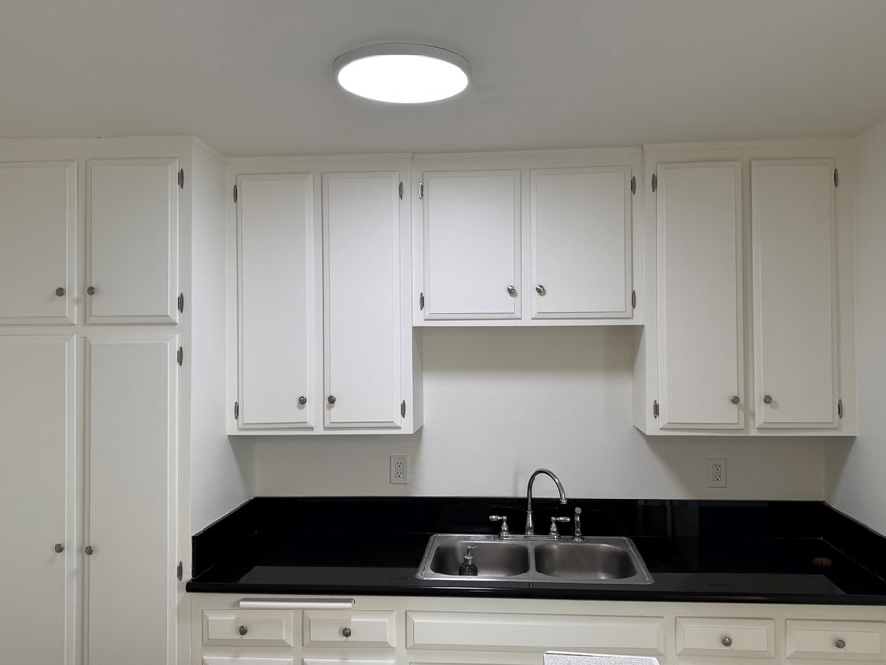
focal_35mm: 27
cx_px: 464
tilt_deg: +1.2
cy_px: 321
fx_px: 691
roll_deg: +1.6
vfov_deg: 51.4
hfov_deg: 65.3
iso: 100
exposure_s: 1/120
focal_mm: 6.76
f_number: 1.78
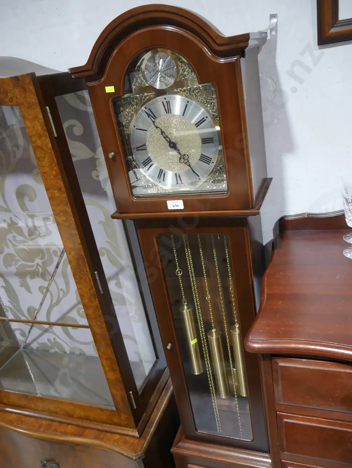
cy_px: 234
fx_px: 379
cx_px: 176
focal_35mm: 28
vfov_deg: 63.4
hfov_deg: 49.8
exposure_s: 1/60
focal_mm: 14
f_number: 3.5
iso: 640
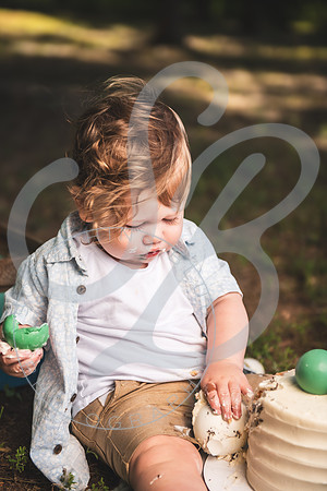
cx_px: 164
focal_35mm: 70
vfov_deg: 28.8
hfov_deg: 19.5
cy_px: 246
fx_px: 954
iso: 100
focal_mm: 70
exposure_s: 1/800
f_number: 2.8
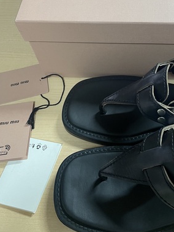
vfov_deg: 41.8
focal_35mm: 44
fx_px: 295
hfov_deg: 31.9
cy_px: 61
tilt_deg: -52.8
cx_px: 143
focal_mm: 4.2
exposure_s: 1/50
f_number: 1.6
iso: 64
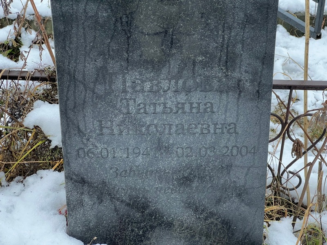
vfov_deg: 19.1
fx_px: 727
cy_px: 122
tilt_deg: -28.9
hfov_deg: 25.3
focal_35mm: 77
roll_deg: +0.2
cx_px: 164
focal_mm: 9
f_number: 2.8
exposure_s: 1/86
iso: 200
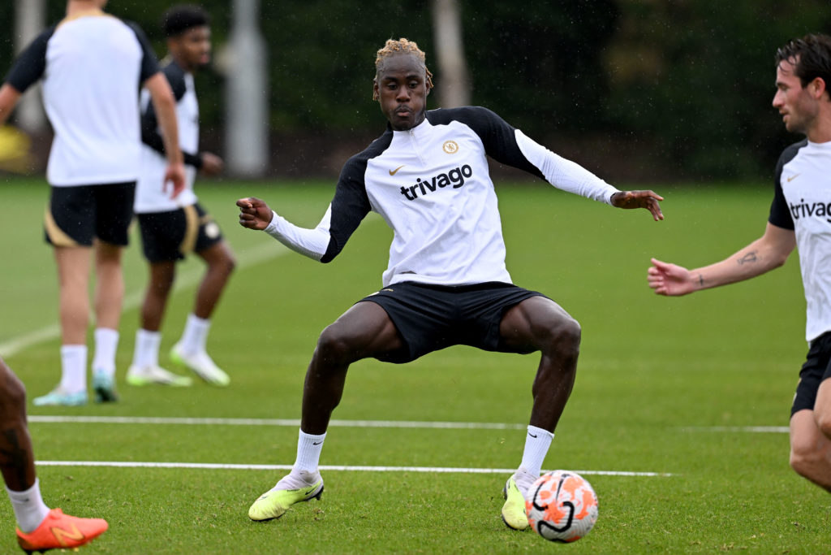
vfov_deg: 3.4
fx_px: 9234
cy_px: 278
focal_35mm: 400
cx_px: 416
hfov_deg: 5.2
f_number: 4
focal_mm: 400
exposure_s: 1/2000
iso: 800
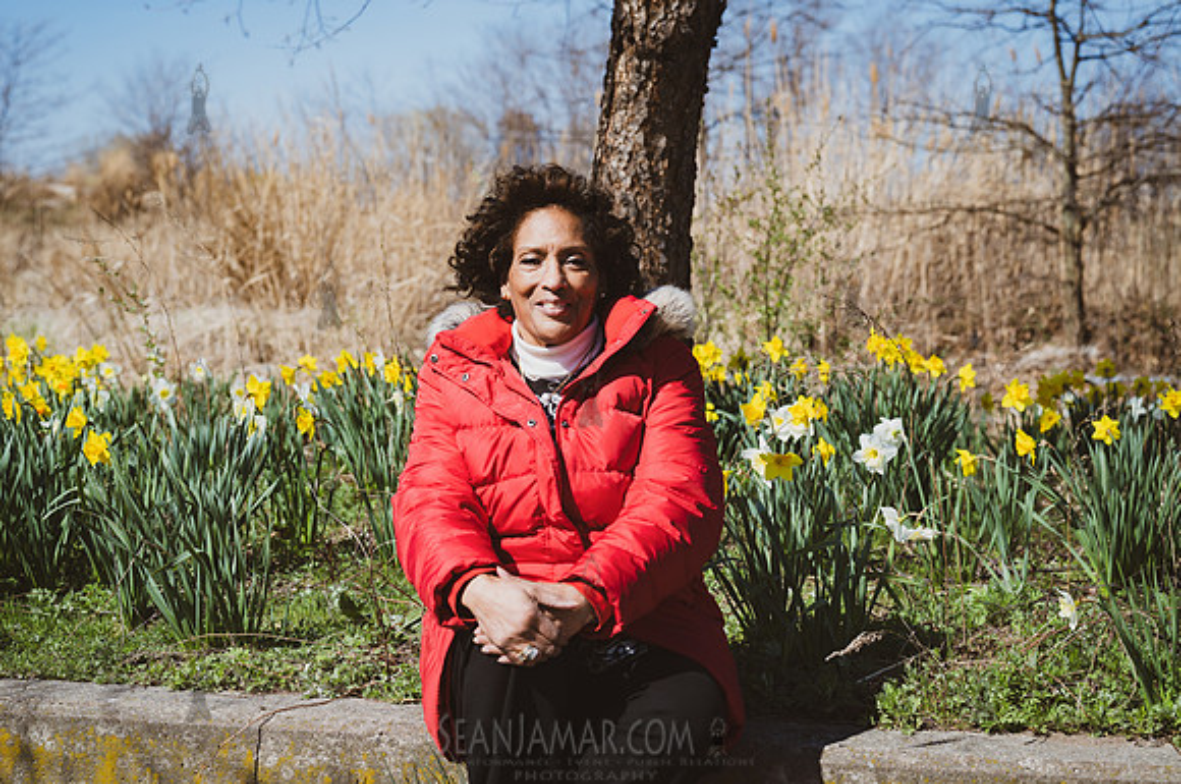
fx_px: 2215
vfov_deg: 20.1
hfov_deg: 29.8
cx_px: 538
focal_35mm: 68
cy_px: 357
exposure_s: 1/500
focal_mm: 62
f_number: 4.5
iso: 64
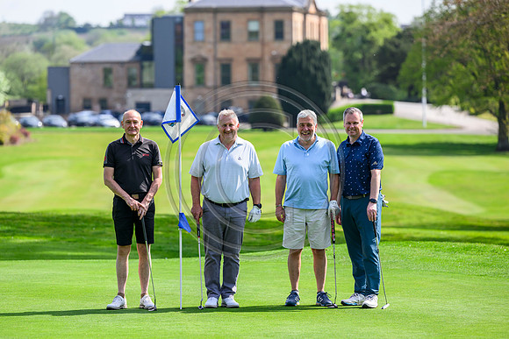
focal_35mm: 180
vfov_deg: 7.6
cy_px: 170
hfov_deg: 11.4
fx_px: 2545
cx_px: 254
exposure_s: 1/2000
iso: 500
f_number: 4
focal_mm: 180
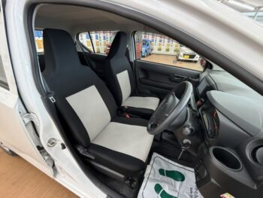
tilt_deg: -27.7
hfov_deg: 102.0
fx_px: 106
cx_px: 132
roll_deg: -2.0
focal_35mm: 14
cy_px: 99
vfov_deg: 85.7
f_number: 2.2
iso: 200
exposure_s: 1/50
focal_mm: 2.22
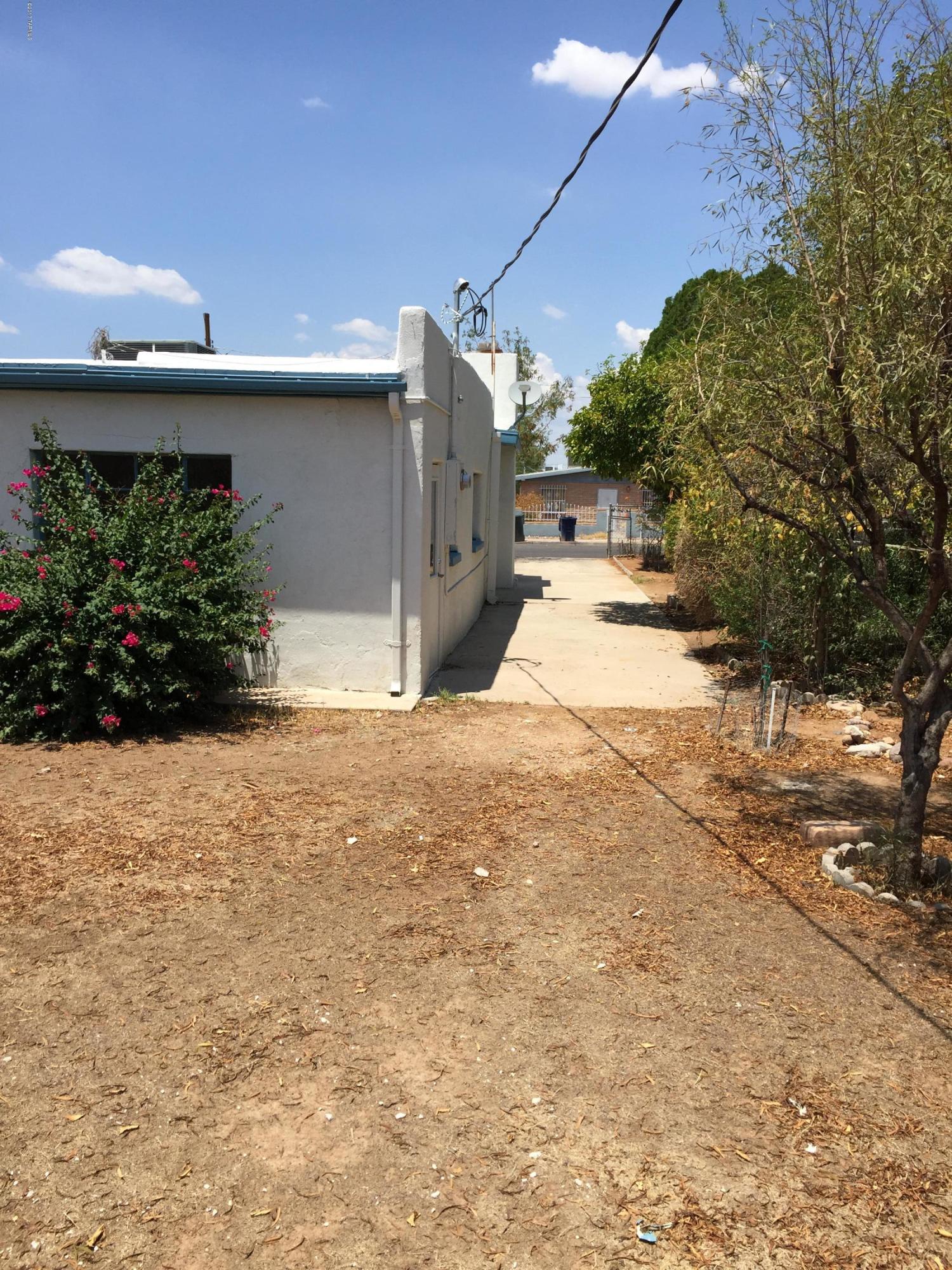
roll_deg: -0.5
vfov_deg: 61.7
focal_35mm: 29
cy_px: 635
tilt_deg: -7.3
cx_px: 476
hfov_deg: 48.2
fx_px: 1063
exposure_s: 1/2326
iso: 32
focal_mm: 4.15
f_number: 2.2
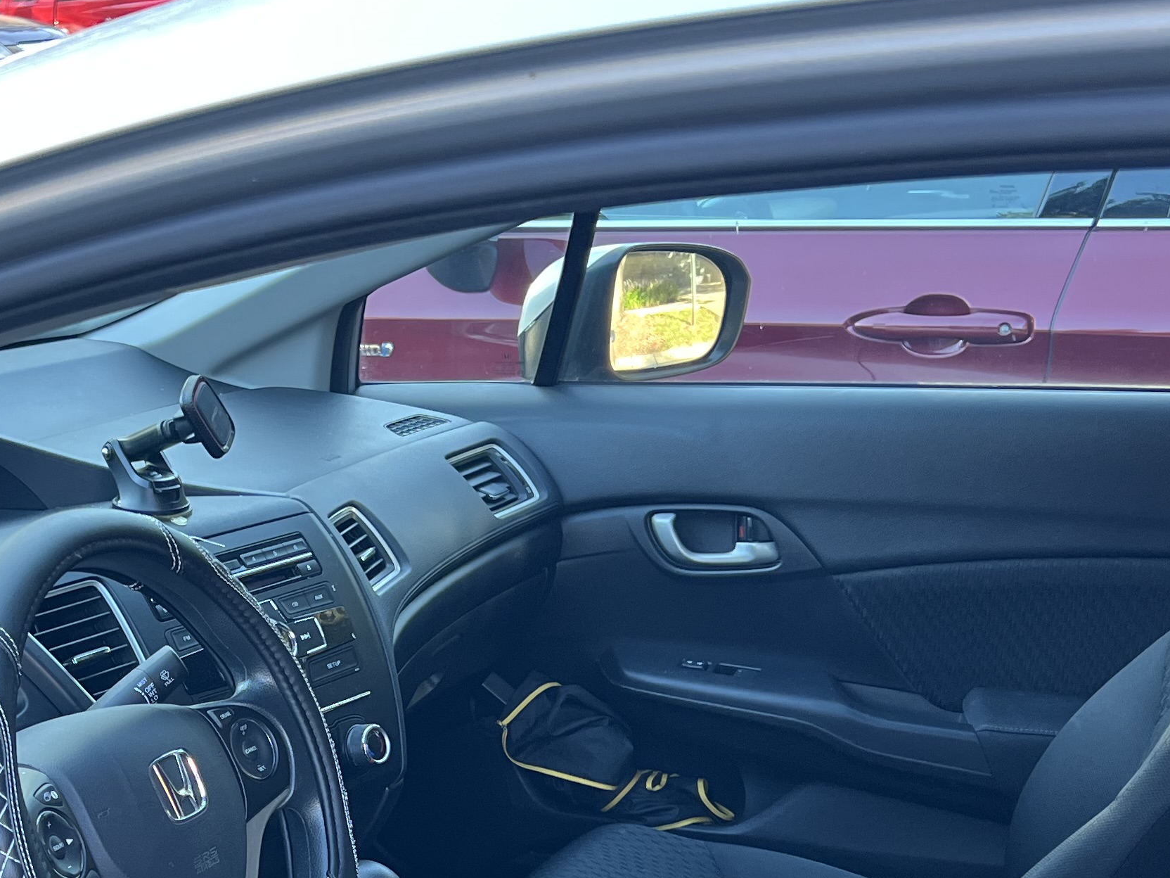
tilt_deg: -19.2
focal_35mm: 63
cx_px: 220
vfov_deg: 22.6
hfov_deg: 29.9
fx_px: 2129
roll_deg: +3.8
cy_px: 818
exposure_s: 1/121
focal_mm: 5.7
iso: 100
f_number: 1.5
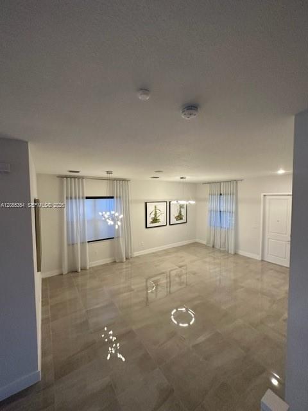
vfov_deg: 102.1
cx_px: 154
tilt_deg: -2.5
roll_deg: +0.2
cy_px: 206
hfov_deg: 85.7
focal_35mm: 14
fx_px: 166
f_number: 2.2
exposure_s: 1/120
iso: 250
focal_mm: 2.22
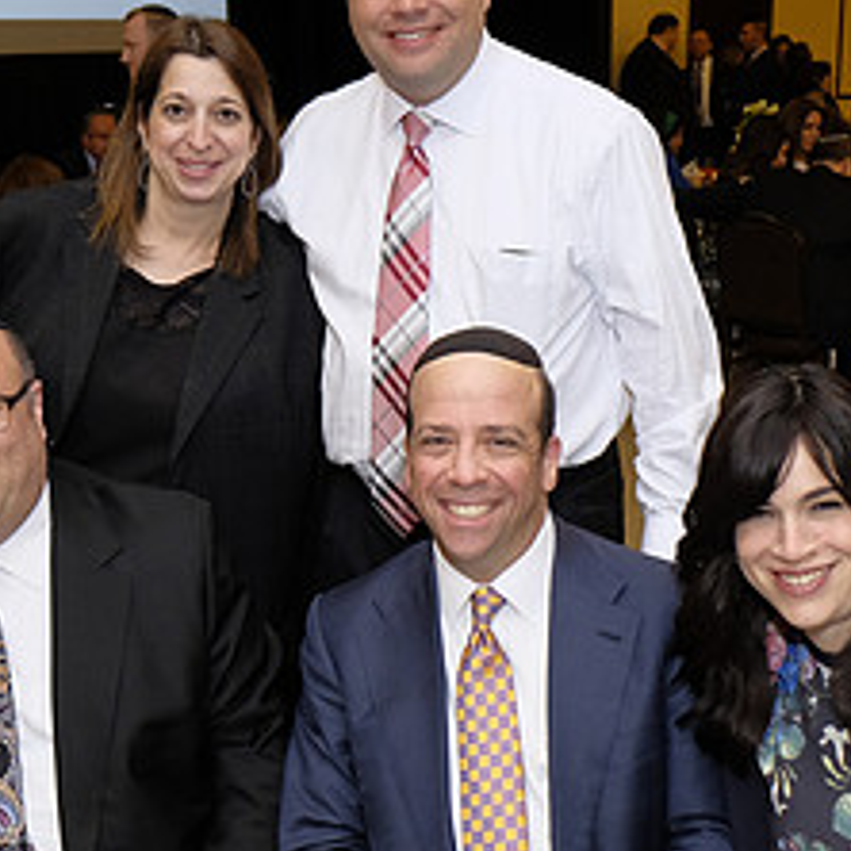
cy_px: 458
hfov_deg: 28.5
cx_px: 310
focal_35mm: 60
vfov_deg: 28.6
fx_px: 1669
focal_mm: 18
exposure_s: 1/180
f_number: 2.8
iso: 1000
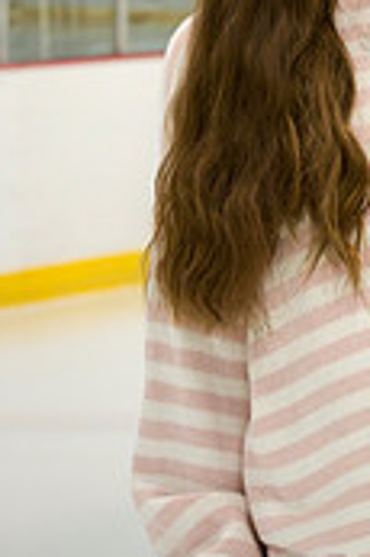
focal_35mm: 265
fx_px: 4093
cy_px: 93
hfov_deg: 5.2
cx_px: 441
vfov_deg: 7.8
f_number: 8
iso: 3200
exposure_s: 1/400
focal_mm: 102
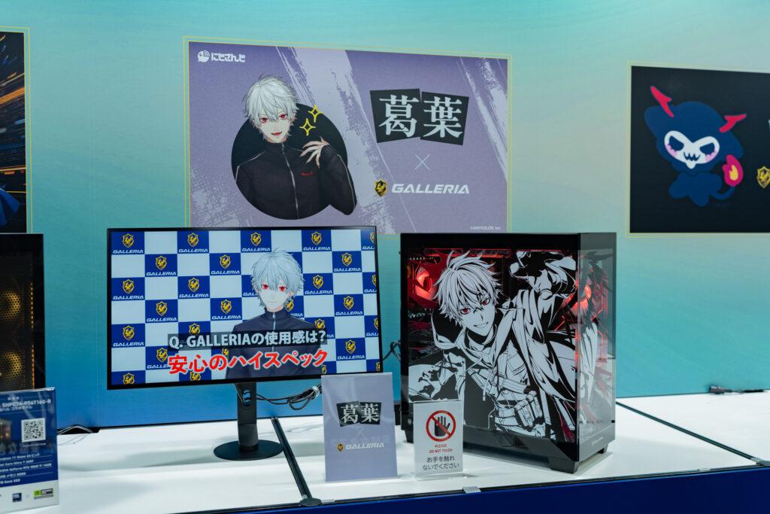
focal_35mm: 35
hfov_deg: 54.4
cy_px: 257
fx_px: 749
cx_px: 385
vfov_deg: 37.9
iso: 400
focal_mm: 35
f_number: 4
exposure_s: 1/100
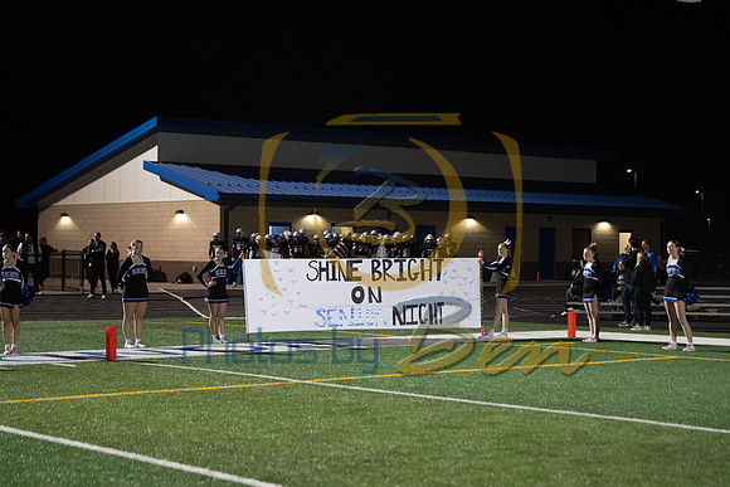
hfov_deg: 28.8
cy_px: 244
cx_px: 365
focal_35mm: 70
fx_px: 1420
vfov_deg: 19.5
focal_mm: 70
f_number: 2.8
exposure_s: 1/500
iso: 4000
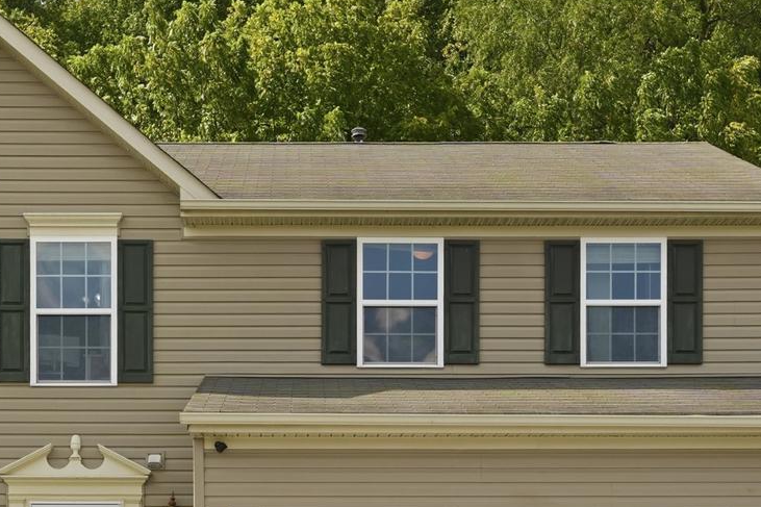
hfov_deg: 29.6
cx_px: 301
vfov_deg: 19.7
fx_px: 1437
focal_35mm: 68
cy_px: 437
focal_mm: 34.5
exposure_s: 1/400
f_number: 8
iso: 200
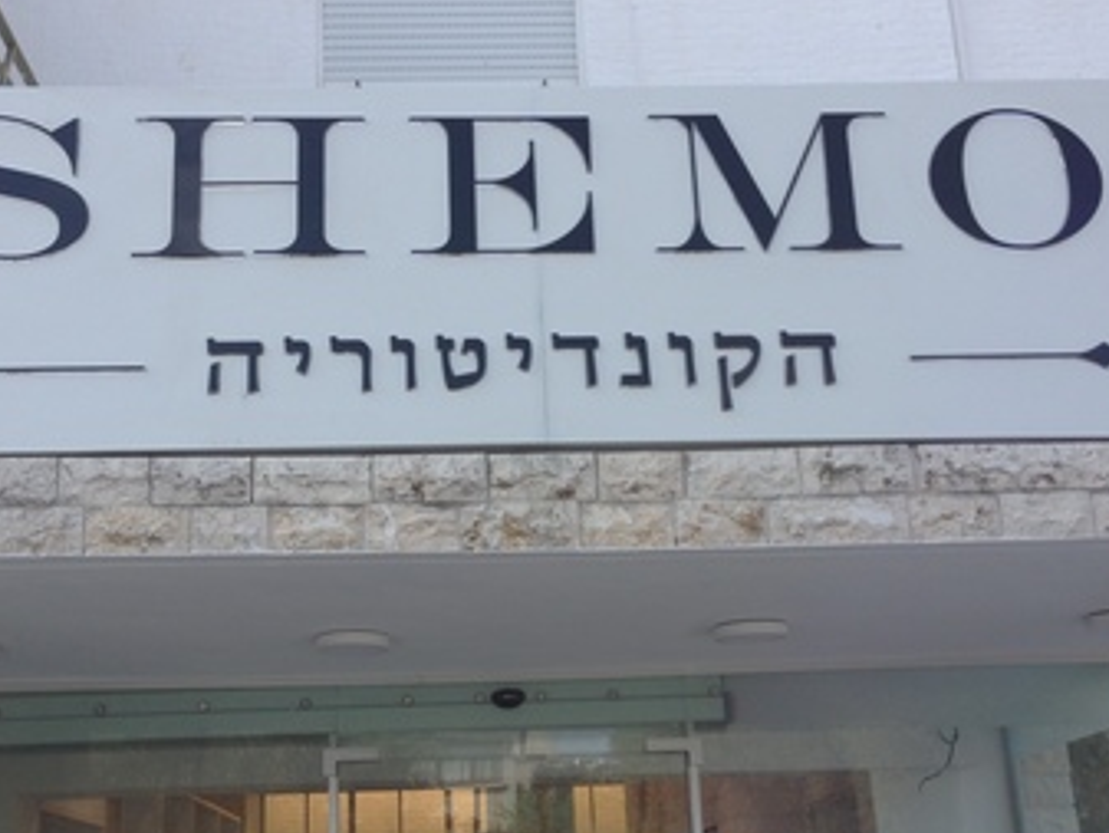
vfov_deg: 29.6
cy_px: 499
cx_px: 500
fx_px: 1570
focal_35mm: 49
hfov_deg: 38.9
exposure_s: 1/511
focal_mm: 4.13
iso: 50
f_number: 2.4
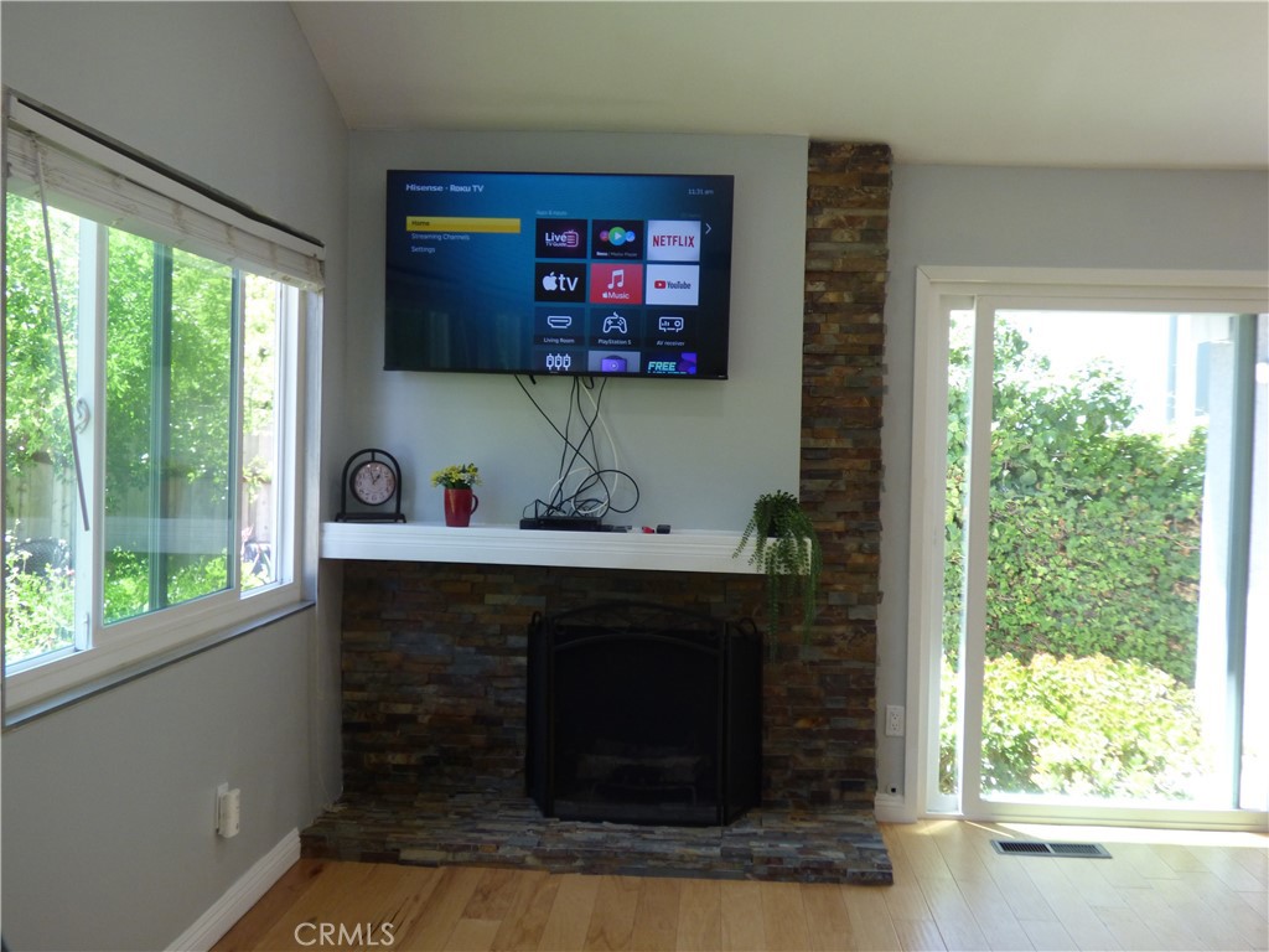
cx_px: 634
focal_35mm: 32
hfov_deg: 56.8
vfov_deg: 44.2
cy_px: 476
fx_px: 1173
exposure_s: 1/60
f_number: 3.3
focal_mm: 5.53
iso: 200
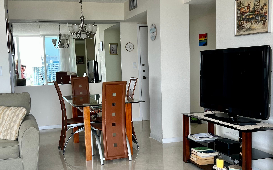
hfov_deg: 43.5
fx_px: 342
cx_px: 133
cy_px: 106
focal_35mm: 46
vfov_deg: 27.9
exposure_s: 1/121
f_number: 1.5
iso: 40
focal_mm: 5.7
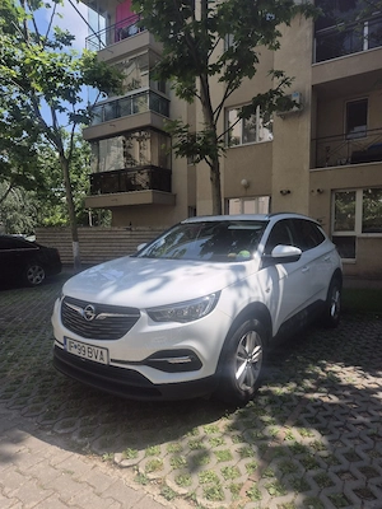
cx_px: 191
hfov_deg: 58.9
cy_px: 254
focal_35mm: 23
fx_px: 338
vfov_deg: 73.9
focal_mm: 5.4
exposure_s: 1/2000
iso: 25
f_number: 1.8
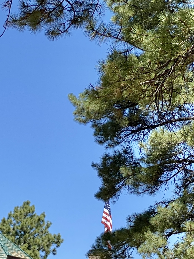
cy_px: 262
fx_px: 1128
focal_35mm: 151
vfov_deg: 12.9
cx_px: -106
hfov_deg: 9.5
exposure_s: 1/1370
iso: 20
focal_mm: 6
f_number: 2
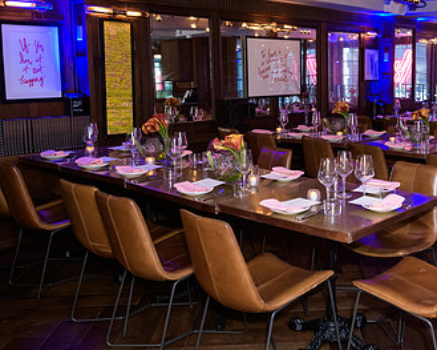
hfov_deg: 41.3
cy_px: 146
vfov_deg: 34.8
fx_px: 556
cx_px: 343
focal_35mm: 43
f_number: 3.2
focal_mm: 26
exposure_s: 1/100
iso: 1600
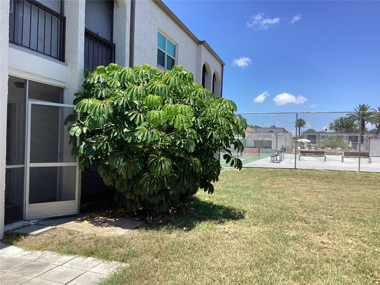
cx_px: 190
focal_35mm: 31
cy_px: 142
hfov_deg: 58.4
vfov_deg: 45.4
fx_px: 340
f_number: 2.4
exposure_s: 1/926
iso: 25
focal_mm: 3.3
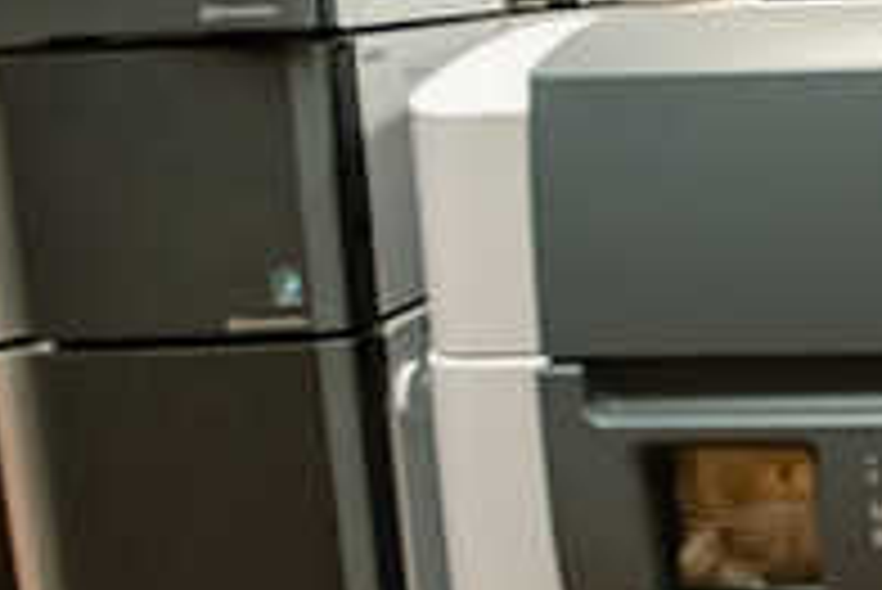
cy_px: 218
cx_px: 1102
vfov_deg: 19.2
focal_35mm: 71
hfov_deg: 25.1
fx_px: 1741
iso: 4000
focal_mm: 24
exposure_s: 1/200
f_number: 3.5
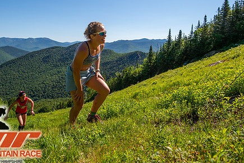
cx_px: 109
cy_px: 62
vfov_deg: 52.6
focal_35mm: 24
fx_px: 163
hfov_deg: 73.5
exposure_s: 1/640
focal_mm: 18
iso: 100
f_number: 5
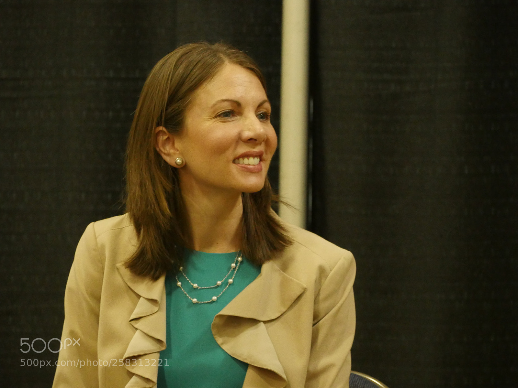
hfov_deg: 8.9
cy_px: 194
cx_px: 259
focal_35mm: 222
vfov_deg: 6.7
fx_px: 3322
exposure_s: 1/125
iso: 3200
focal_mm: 111
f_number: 5.2
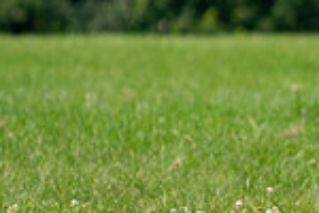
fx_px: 6840
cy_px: -42
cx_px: 574
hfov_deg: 2.7
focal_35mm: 772
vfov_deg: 1.8
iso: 1000
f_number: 5.6
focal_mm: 200
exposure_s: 1/4000
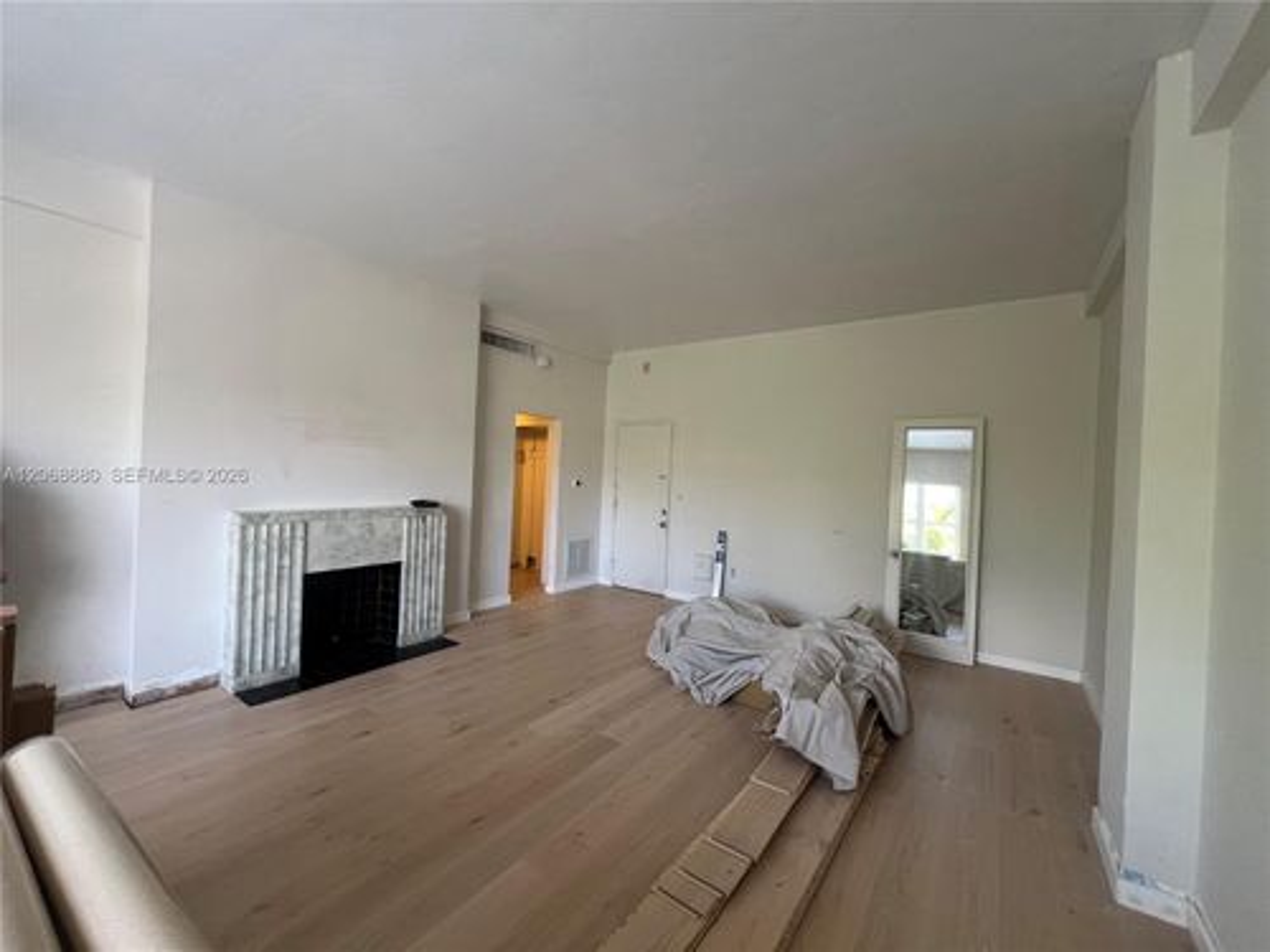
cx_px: 635
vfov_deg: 89.9
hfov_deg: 106.2
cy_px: 476
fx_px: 477
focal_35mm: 13
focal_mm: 1.57
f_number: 1.8
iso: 250
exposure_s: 1/99
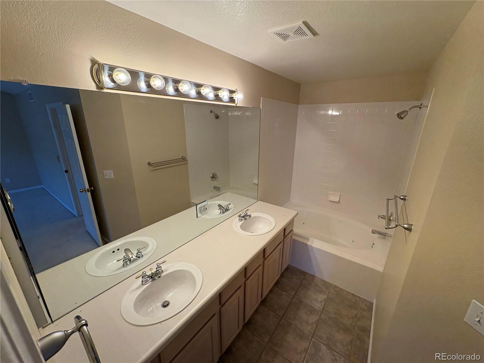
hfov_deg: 102.1
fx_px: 196
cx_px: 242
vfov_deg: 85.7
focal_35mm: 14
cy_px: 182
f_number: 2.2
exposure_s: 1/120
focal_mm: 2.22
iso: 160
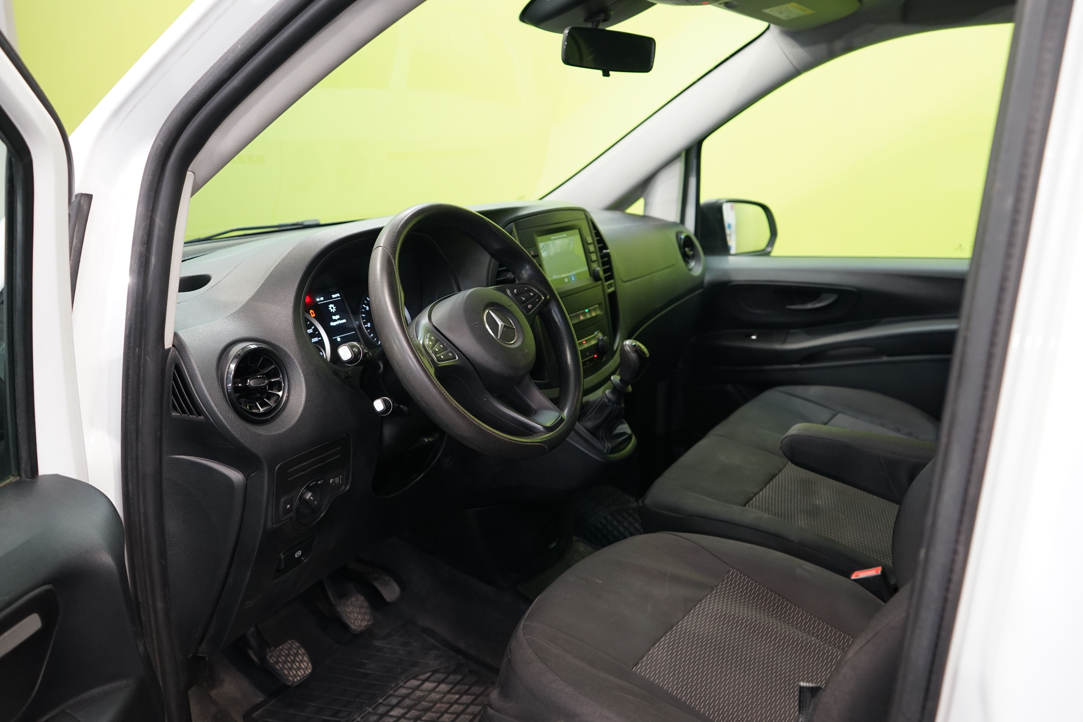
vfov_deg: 42.3
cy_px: 361
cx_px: 542
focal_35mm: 31
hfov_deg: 60.3
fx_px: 933
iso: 800
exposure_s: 1/30
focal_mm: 31
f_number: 4
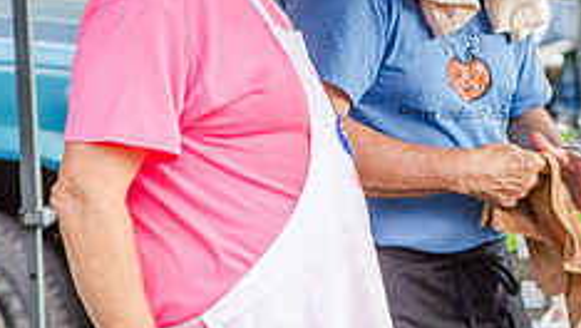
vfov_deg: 3.1
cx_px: 487
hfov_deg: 5.5
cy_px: -25
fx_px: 5997
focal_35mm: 389
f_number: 6.3
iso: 200
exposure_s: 1/160
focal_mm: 100
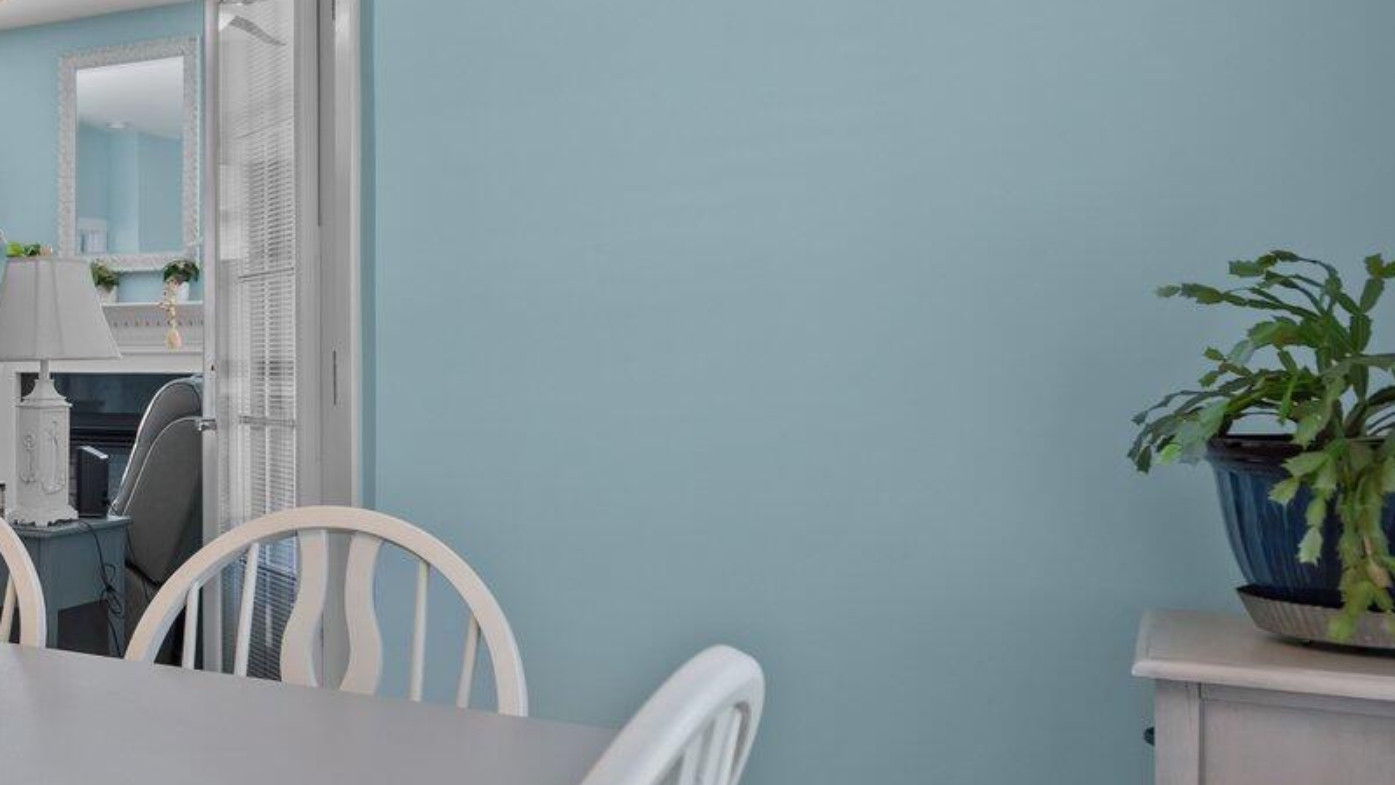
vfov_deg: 27.6
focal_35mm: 43
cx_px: -89
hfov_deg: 39.8
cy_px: 288
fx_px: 1591
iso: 400
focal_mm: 16
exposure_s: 1/20
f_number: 4
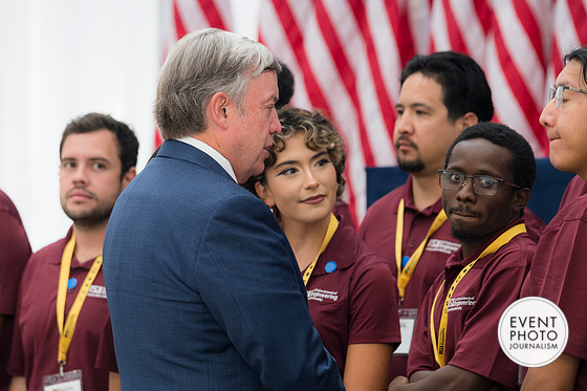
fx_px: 3798
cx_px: 300
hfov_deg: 8.8
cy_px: 199
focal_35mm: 233
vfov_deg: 5.9
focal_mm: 150
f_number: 4
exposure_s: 1/160
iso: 90
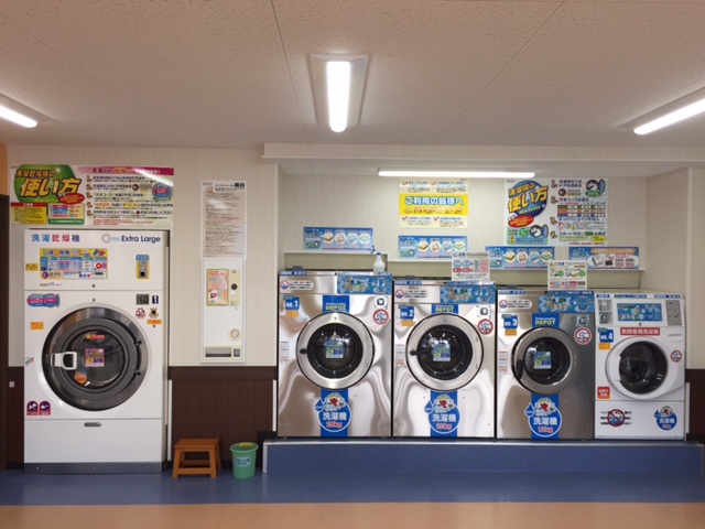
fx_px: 591
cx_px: 352
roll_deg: -0.5
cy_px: 264
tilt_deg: -1.1
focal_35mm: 29
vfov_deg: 48.2
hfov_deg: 61.7
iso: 40
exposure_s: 1/60
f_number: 2.2
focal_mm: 4.15
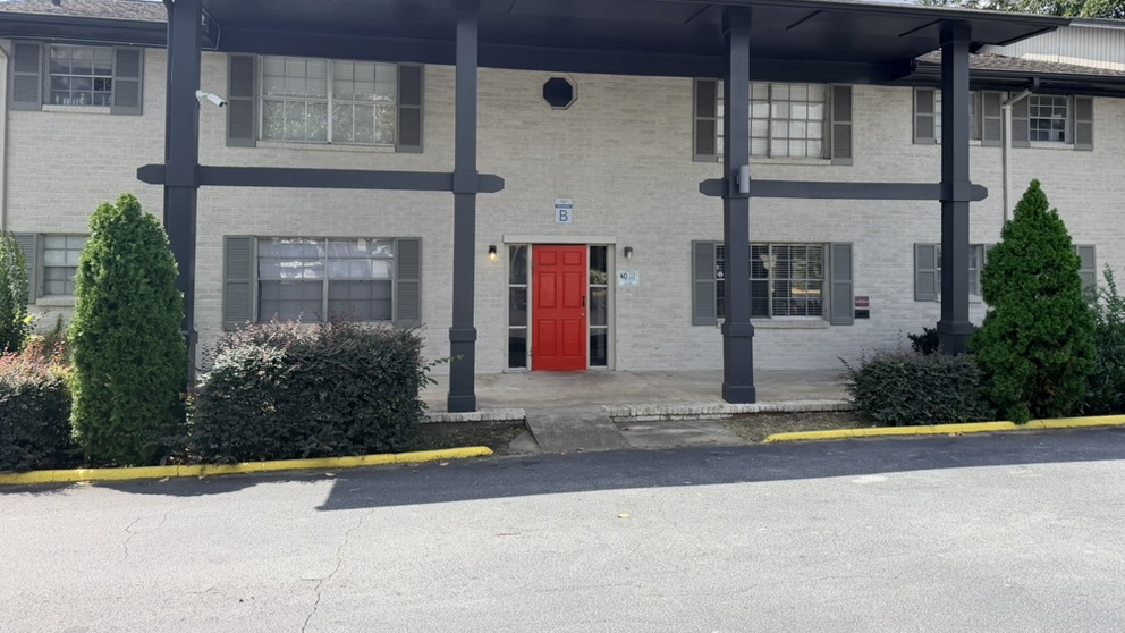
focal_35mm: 27
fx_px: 805
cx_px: 555
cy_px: 219
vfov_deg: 42.4
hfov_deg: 69.9
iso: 100
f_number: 1.78
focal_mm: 6.76
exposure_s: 1/3425
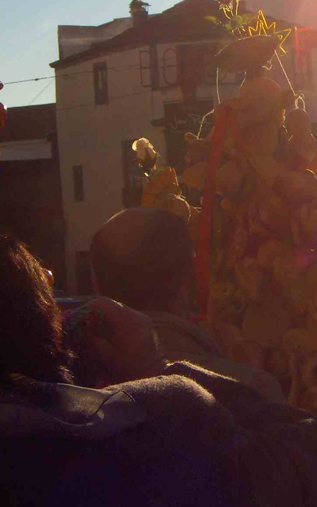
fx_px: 1286
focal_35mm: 93
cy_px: 128
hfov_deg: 13.7
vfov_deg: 22.1
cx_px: 361
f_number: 4.8
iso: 100
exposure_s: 1/1111
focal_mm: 8
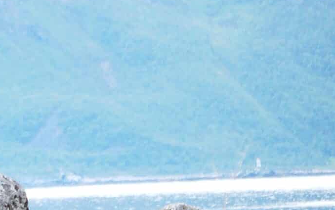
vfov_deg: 2.3
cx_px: -262
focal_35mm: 570
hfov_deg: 3.7
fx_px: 5205
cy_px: -37
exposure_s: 1/500
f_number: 5.6
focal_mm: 100
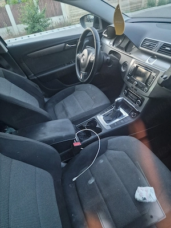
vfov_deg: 73.9
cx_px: 86
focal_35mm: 23
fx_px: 151
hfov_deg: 58.9
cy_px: 114
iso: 800
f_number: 1.8
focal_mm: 6.4
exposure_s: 1/24
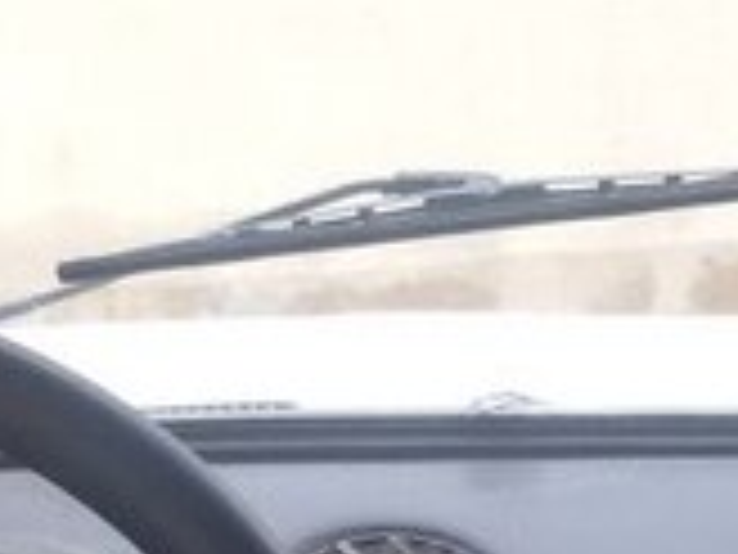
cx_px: 216
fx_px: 2665
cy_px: 736
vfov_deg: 11.5
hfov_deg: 15.7
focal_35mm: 125
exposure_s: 1/50
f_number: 2.4
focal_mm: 2.93
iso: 50
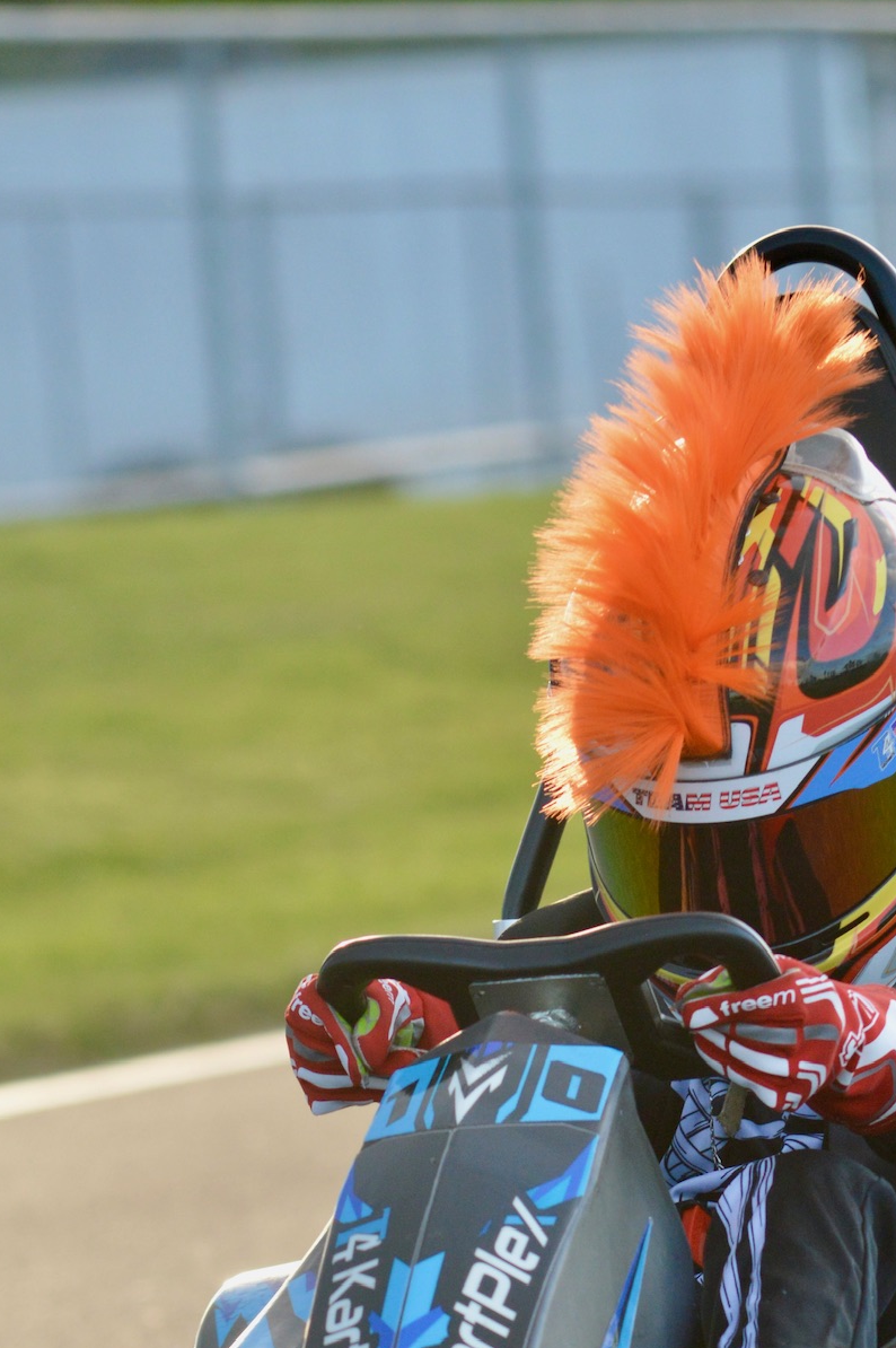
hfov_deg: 3.0
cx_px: 636
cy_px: 1150
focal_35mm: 450
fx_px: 16827
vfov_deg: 4.6
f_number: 5
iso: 640
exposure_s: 1/500
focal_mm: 155
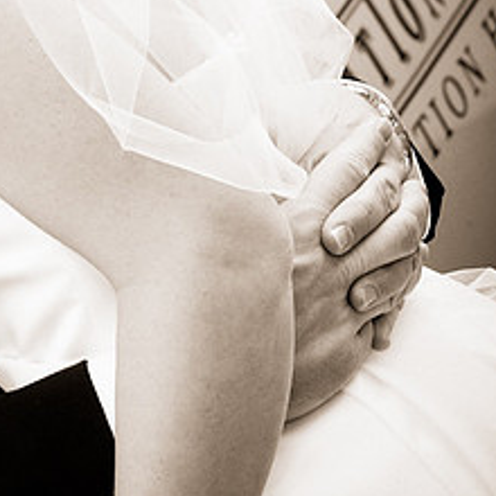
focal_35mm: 354
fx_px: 5739
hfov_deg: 4.9
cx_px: -133
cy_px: 76
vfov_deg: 4.9
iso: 800
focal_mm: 105
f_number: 8
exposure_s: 1/125
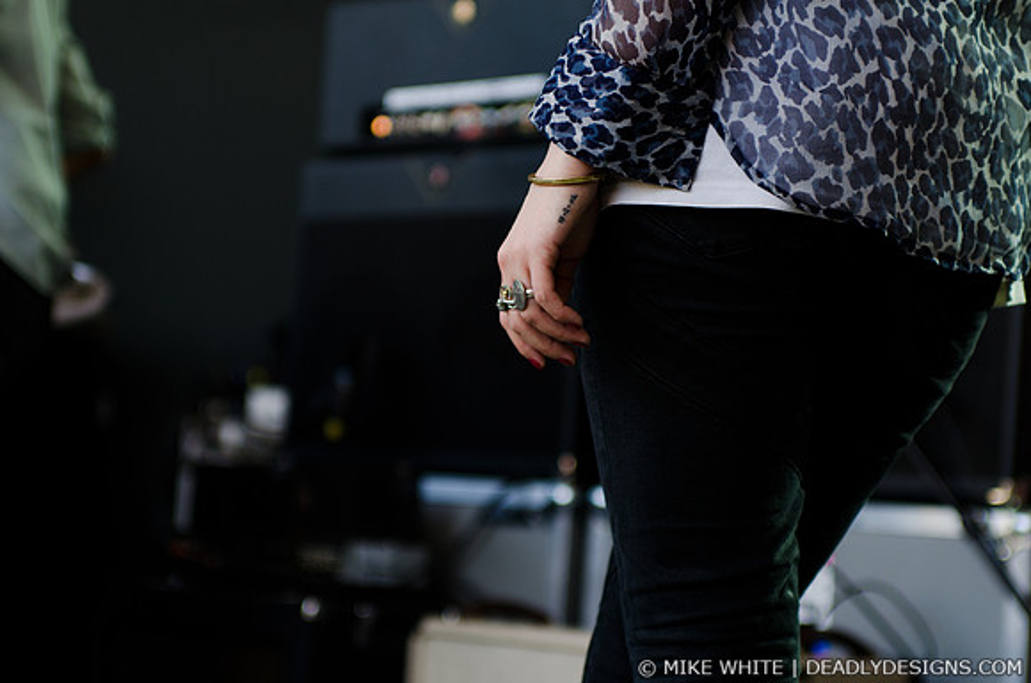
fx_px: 3000
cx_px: 516
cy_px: 342
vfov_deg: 13.0
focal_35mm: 105
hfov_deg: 19.5
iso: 125
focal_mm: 70
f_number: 3.2
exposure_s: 1/200
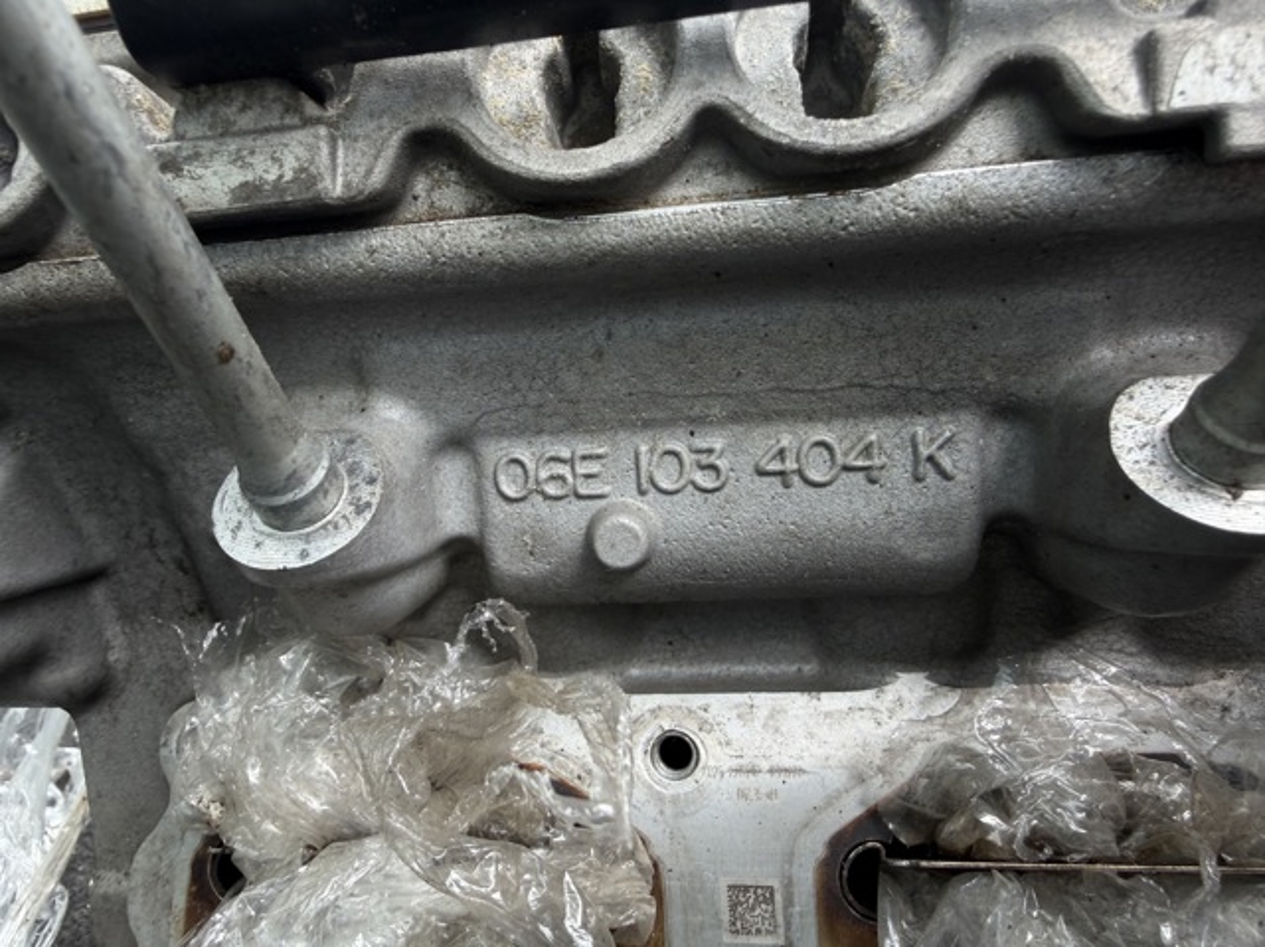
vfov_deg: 56.8
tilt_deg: -9.1
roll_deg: +4.7
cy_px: 474
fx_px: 876
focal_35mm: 24
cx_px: 632
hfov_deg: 71.6
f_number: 2.2
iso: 50
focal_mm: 2.22
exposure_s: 1/121
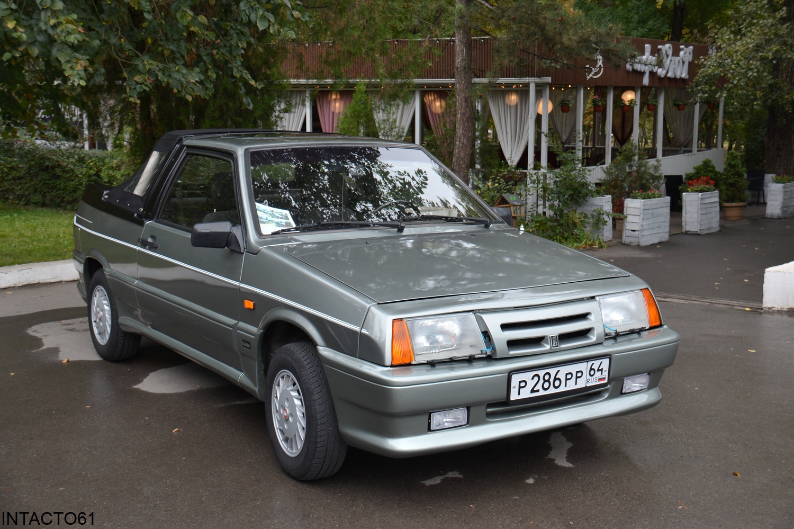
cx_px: 397
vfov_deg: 28.1
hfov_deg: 41.1
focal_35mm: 48
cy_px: 264
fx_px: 1058
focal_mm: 32
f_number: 5.6
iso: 200
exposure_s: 1/125
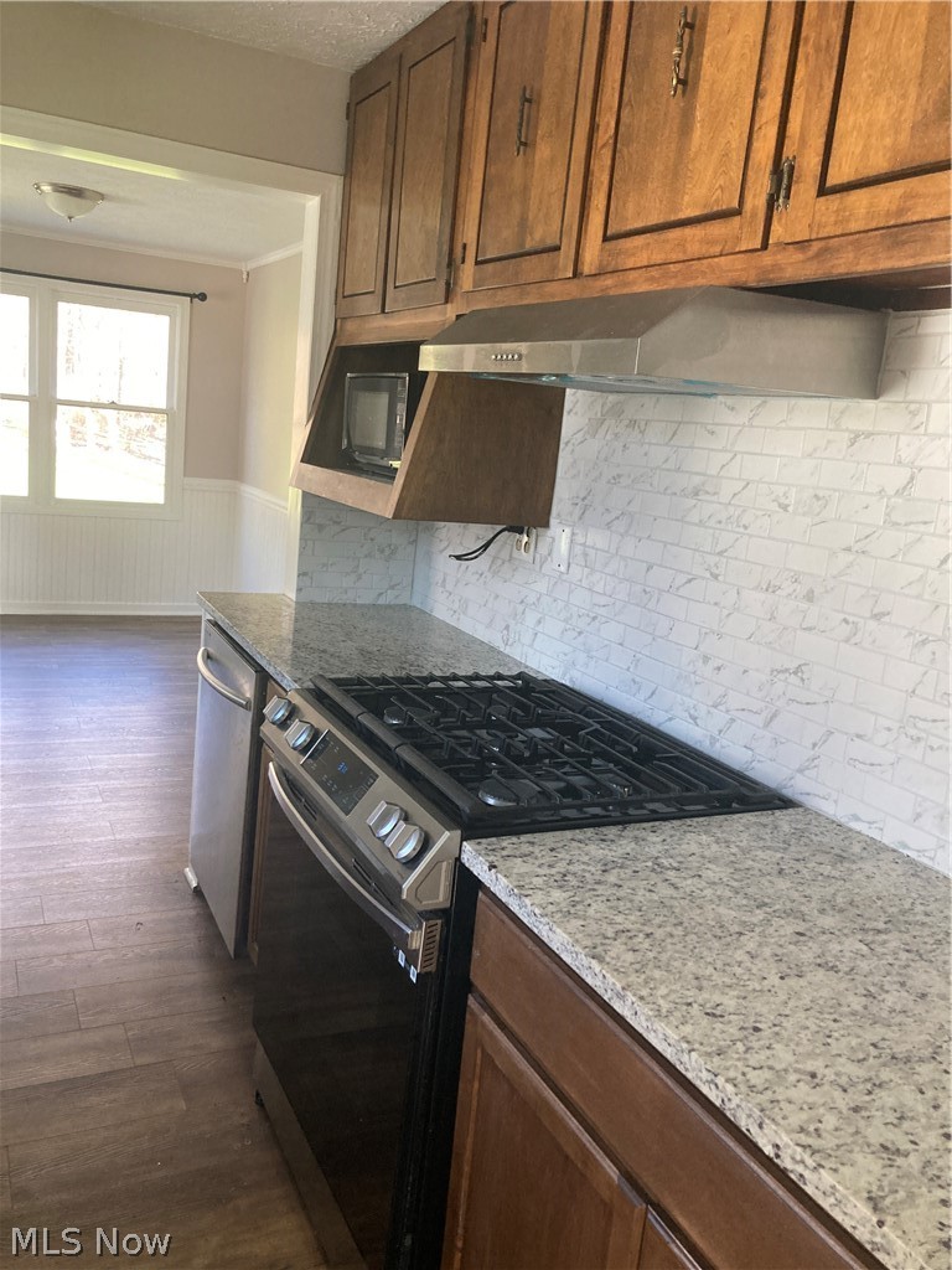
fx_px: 1027
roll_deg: -4.7
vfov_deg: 63.4
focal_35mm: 28
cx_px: 476
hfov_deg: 49.7
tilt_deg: -9.7
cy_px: 635
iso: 200
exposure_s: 1/60
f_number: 1.8
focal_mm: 3.99
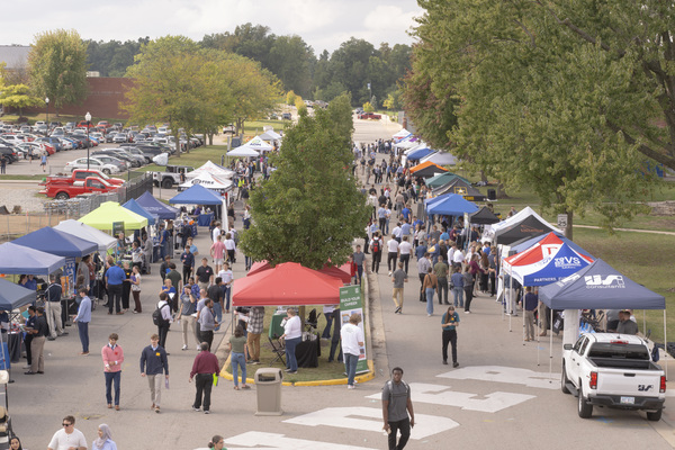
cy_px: 225
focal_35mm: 85
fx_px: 1594
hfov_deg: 23.9
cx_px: 338
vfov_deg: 16.1
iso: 500
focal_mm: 85
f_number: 13
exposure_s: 1/125
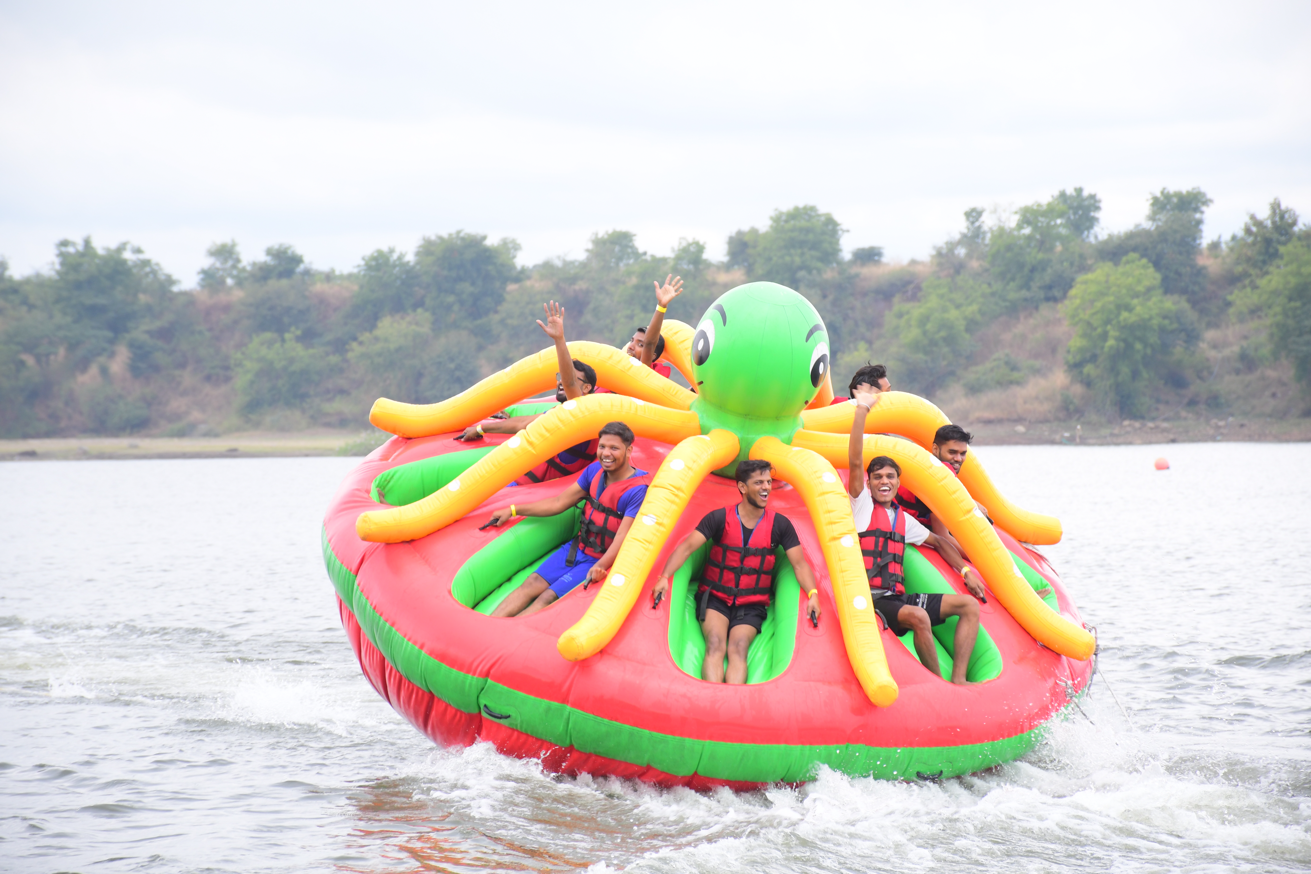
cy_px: 437
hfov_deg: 13.1
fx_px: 5717
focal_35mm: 157
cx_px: 656
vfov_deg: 8.7
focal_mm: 105
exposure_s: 1/200
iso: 250
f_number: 5.6
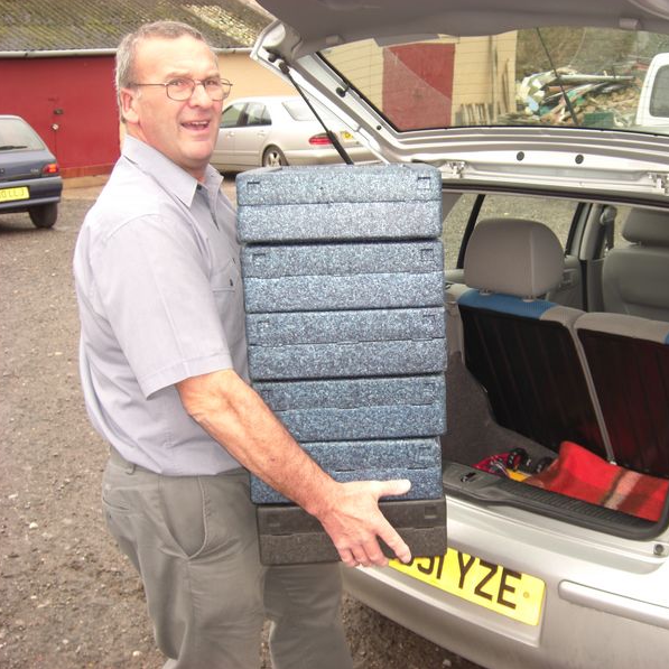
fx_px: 984
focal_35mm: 45
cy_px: 334
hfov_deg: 37.2
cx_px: 443
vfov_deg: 37.6
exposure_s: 1/60
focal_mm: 7.9
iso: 100
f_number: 2.8
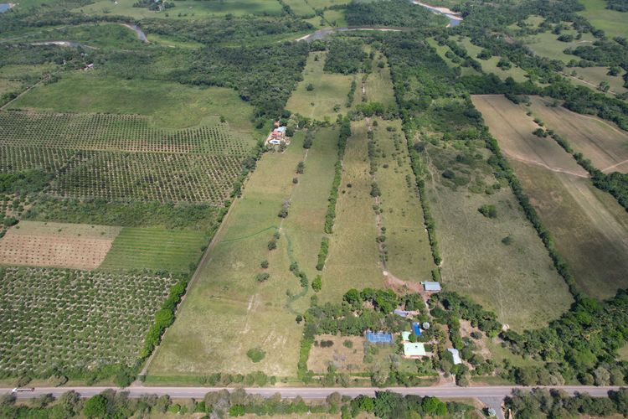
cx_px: 314
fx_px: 384
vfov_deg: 57.2
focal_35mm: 22
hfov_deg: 78.6
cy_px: 210
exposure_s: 1/1600
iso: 110
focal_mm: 8.38
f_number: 2.8
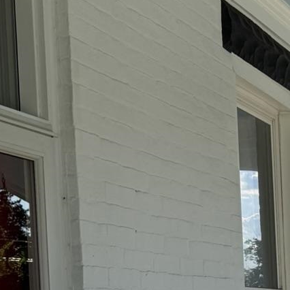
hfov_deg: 15.3
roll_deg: +0.5
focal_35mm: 102
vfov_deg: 16.1
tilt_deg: -3.6
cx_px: 475
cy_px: 384
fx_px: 967
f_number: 1.78
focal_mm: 6.76
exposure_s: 1/3584
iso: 100
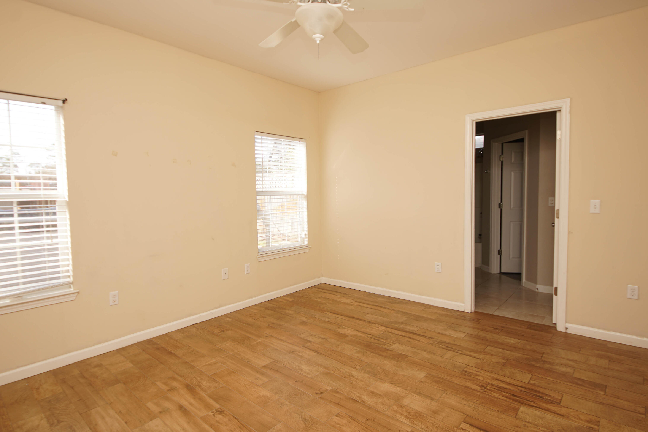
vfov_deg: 67.4
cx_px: 324
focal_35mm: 18
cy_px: 216
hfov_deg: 90.0
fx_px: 324
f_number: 4.5
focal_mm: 12
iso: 100
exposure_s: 1/60
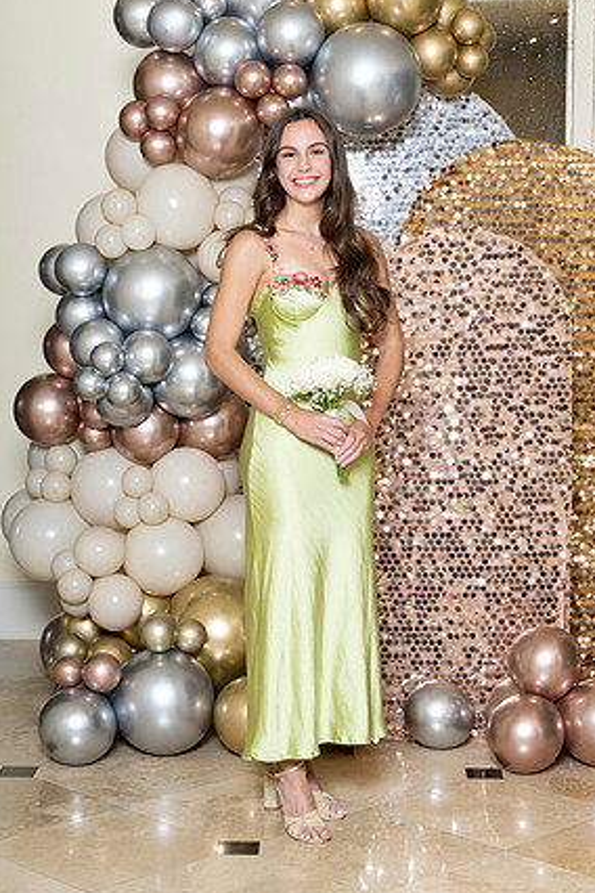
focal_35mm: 74
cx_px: 312
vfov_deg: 27.3
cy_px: 426
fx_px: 1834
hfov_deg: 18.4
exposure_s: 1/200
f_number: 5.6
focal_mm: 70
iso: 250
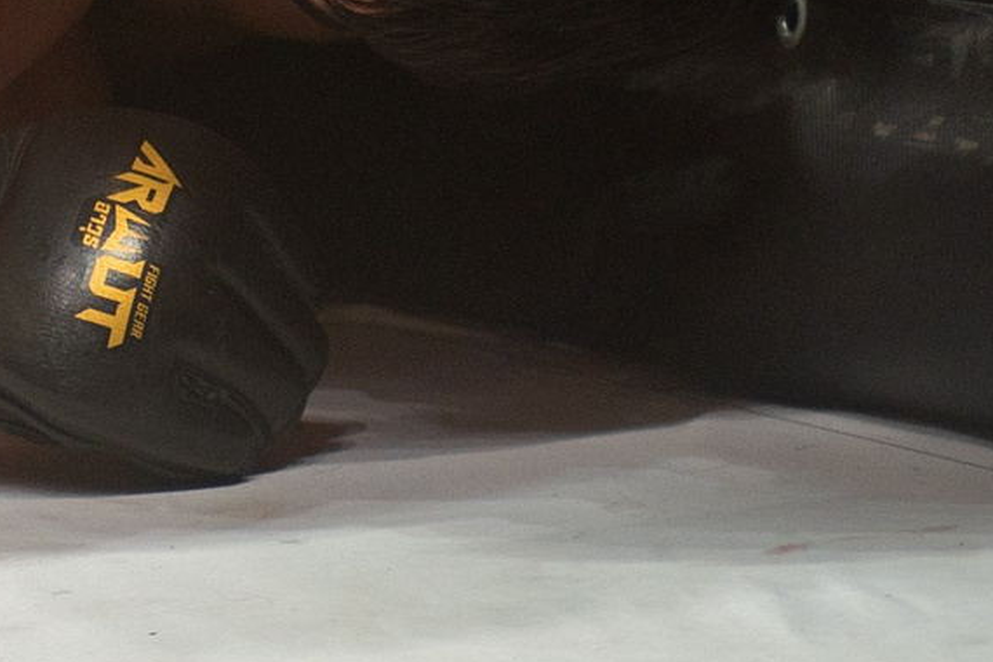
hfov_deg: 3.8
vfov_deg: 2.5
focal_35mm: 539
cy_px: -527
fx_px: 14870
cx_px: -910
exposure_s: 1/320
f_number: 4
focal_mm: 116
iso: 640
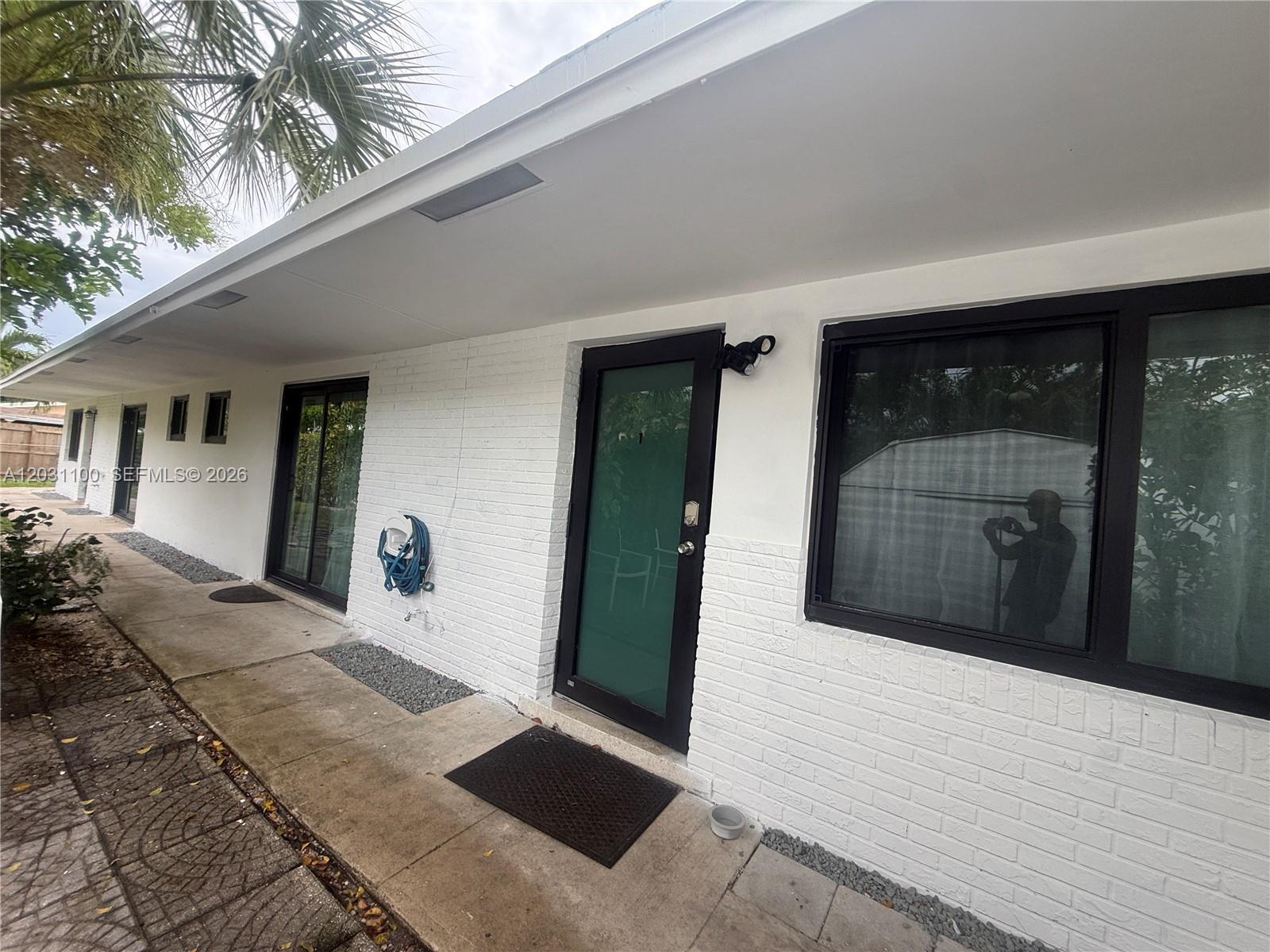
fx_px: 514
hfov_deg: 102.1
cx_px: 635
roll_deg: -4.6
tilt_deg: +1.8
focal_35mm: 14
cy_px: 476
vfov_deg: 85.7
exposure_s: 1/99
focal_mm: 2.22
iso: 50
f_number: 2.2
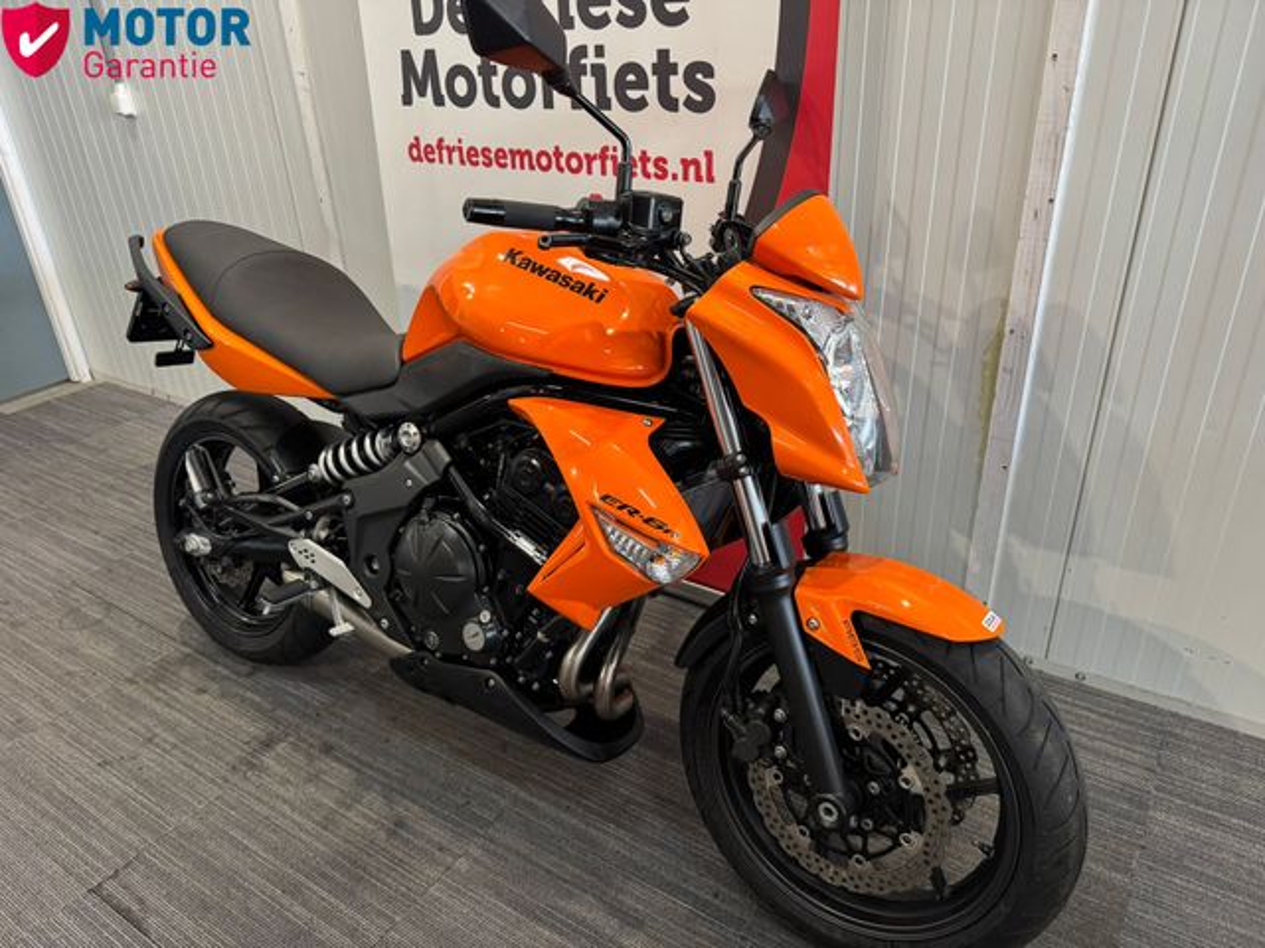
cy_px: 474
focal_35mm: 24
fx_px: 877
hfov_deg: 71.6
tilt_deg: -27.9
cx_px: 632
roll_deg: +3.3
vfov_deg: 56.8
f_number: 1.78
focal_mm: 6.76
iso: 250
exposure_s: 1/50
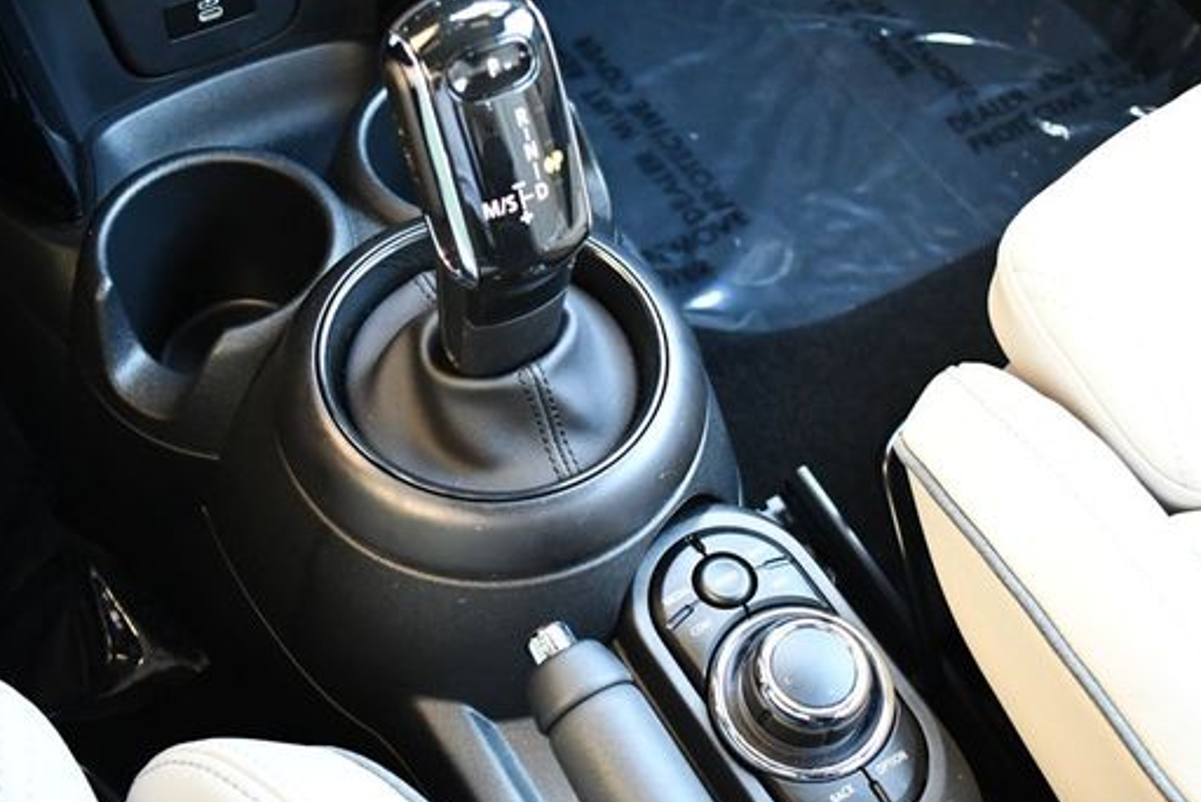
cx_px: 624
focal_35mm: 45
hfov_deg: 43.6
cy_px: 324
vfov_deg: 29.8
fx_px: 1502
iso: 3200
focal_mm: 18
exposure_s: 1/125
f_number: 3.5
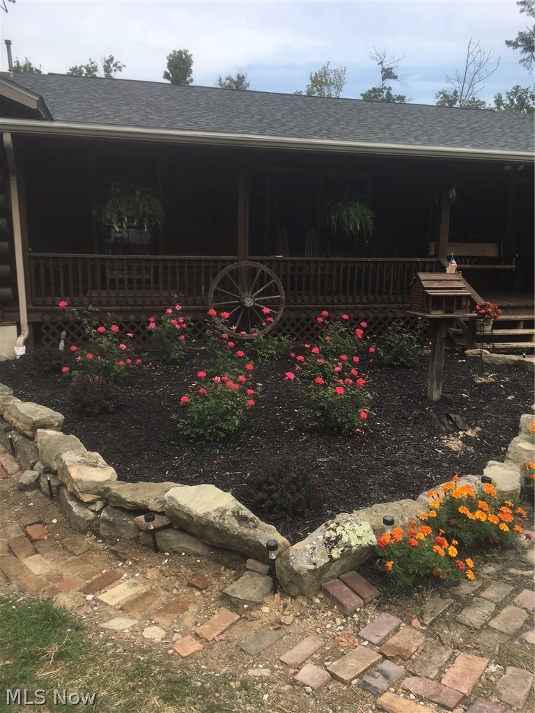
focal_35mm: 29
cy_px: 356
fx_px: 598
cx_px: 268
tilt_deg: -14.1
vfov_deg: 61.7
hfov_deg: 48.2
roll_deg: -1.3
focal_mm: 4.15
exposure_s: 1/884
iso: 25
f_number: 2.2
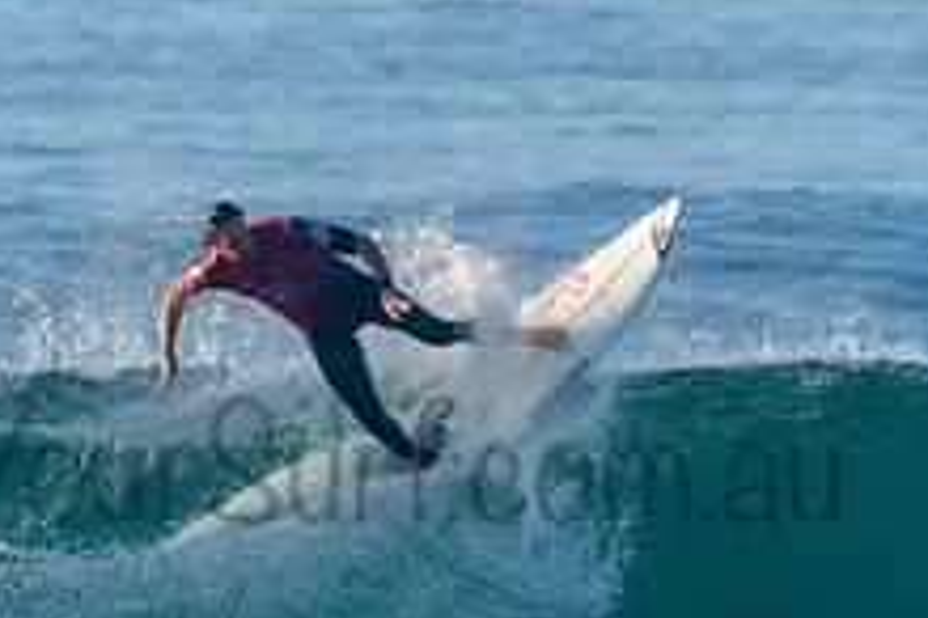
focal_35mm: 1326
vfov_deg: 1.0
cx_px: 394
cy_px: 425
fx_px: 34179
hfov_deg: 1.6
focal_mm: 500
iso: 450
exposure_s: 1/2000
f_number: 5.6
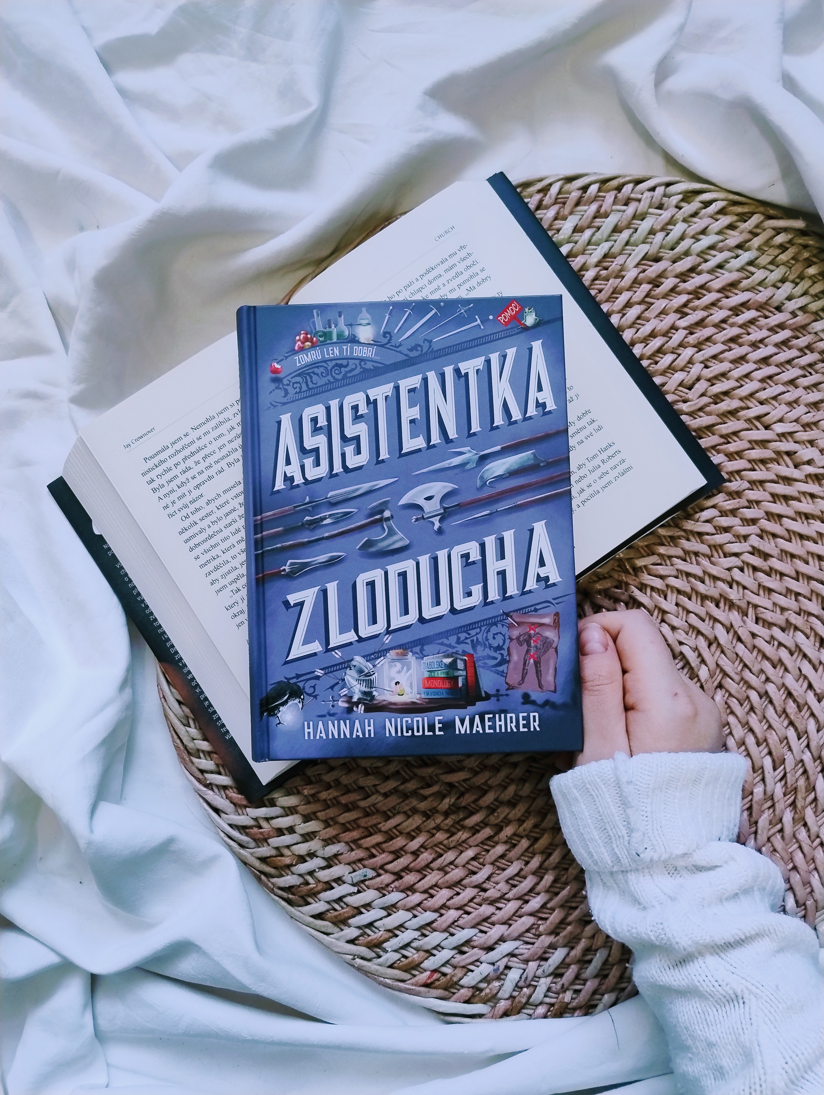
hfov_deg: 56.9
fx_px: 760
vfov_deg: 71.5
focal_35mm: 24
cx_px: 412
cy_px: 548
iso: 1009
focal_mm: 5.56
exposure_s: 1/50
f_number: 1.8
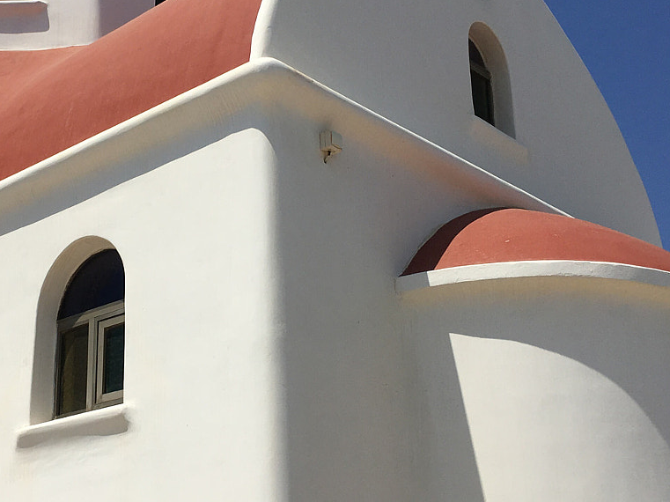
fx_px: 1180
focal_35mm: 61
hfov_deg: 31.0
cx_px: 143
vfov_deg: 24.0
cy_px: 206
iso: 25
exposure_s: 1/4274
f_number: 2.2
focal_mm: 4.15
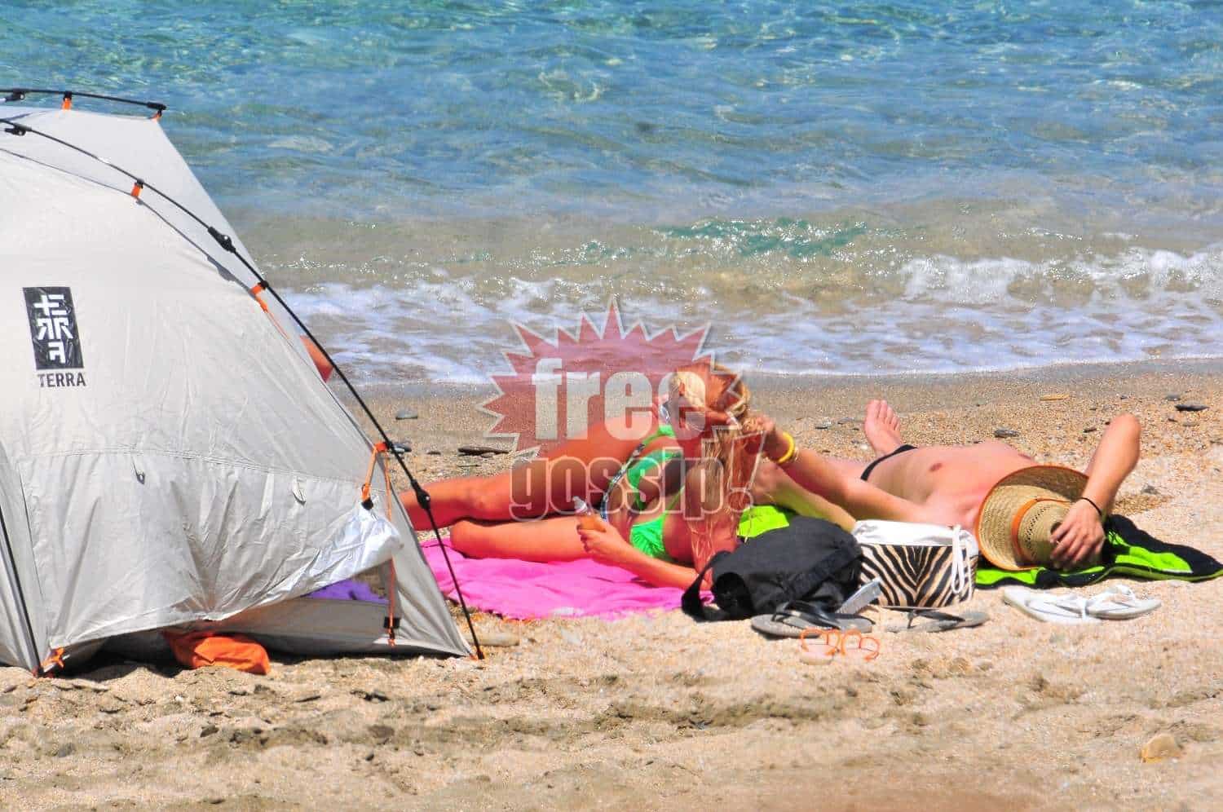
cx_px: 612
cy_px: 406
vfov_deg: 2.3
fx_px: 20357
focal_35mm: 600
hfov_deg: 3.4
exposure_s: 1/750
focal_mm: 400
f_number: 13
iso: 400
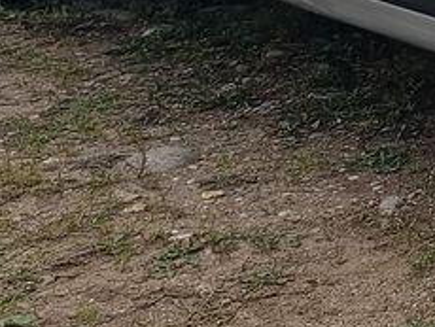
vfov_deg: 11.3
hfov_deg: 13.4
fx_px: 1572
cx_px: 891
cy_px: -210
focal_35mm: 125
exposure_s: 1/344
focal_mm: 5.24
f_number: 1.7
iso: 51
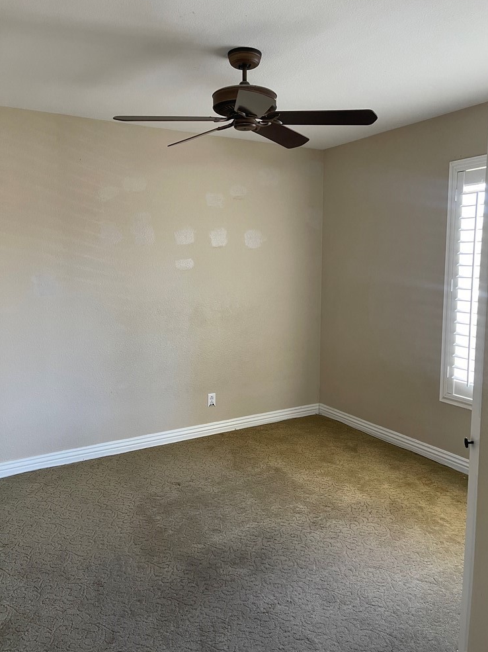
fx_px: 489
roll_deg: +0.9
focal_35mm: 26
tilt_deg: -6.0
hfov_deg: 53.0
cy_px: 329
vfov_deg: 67.3
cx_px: 252
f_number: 1.6
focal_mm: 5.1
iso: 200
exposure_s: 1/60
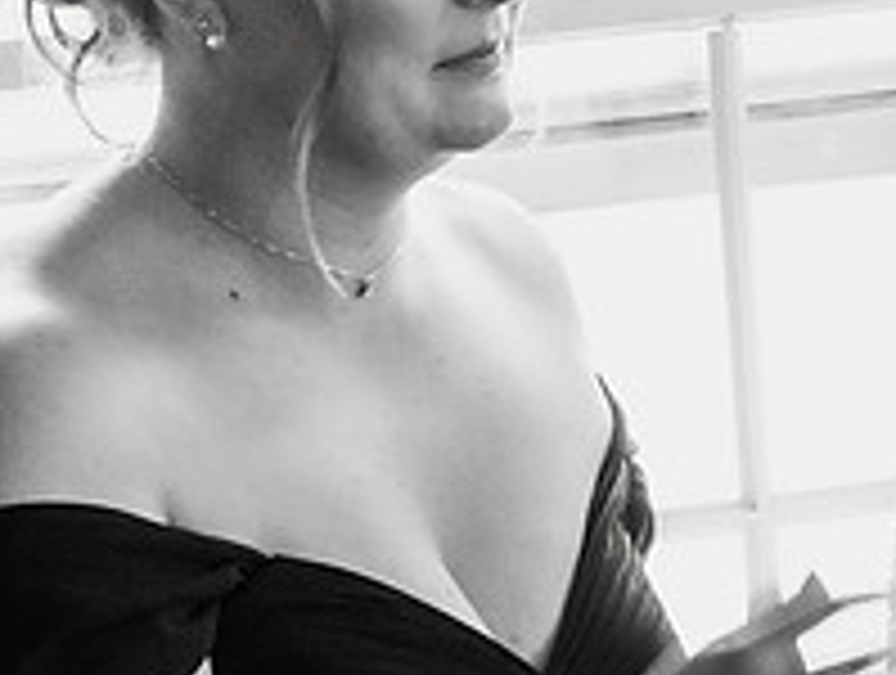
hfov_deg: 8.4
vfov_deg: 6.5
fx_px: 5974
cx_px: 1234
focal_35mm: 230
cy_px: 268
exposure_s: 1/125
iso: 360
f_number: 5.6
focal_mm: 55
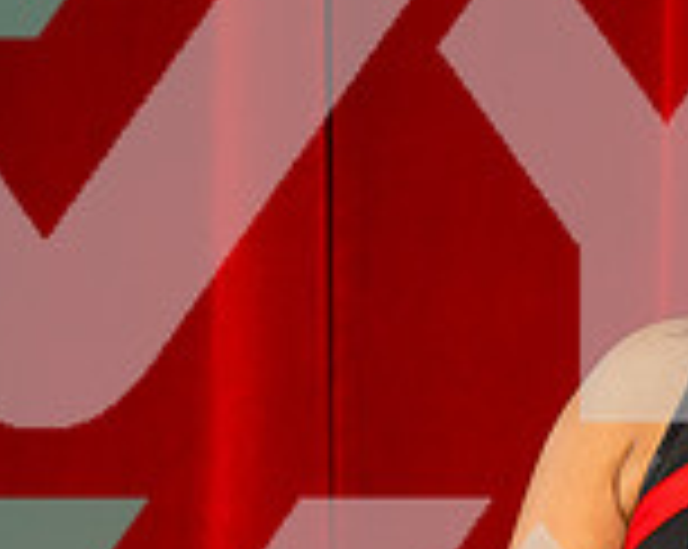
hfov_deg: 6.4
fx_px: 6121
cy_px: 755
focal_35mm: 301
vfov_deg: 5.1
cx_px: 881
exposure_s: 1/250
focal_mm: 70
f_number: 4
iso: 640
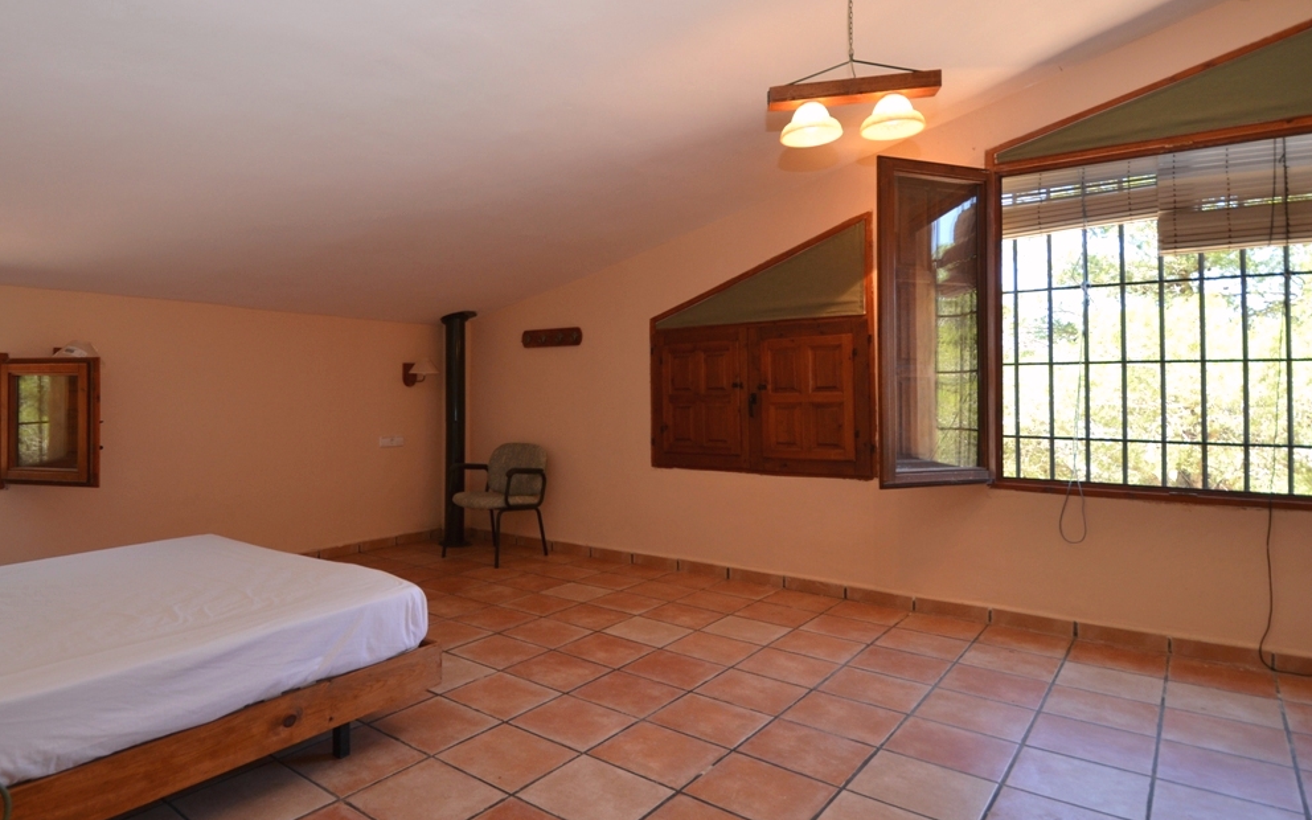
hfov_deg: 83.7
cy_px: 347
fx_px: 715
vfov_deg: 59.4
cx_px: 505
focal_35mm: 20
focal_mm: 10
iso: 200
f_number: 4
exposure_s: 1/60
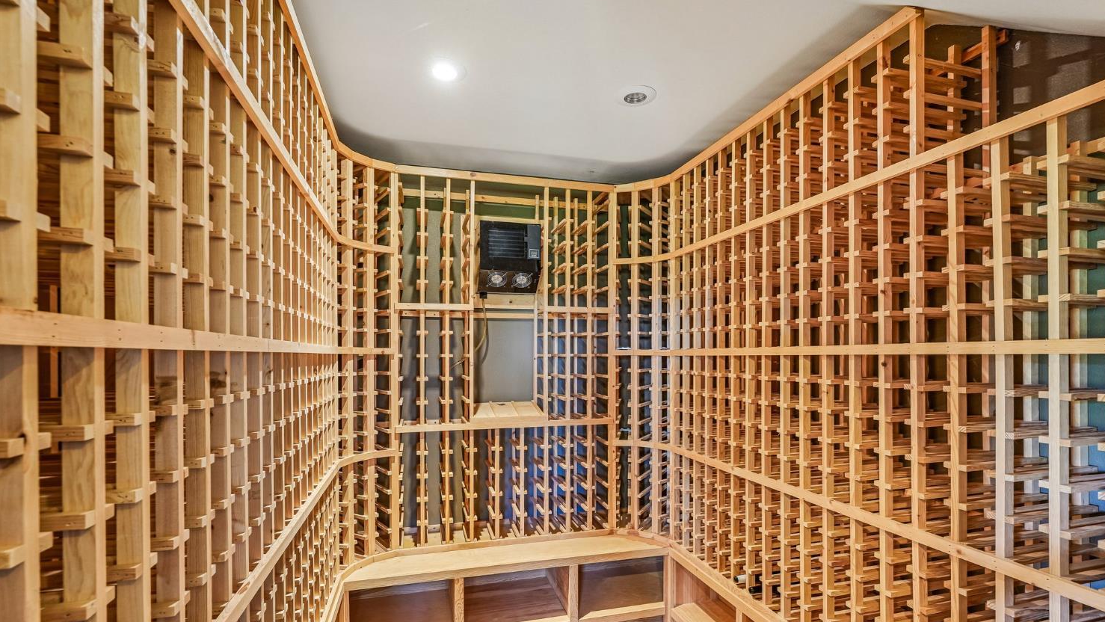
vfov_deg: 63.6
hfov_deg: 95.9
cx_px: 558
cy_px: 361
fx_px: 498
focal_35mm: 17
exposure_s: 1/1.67
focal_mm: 16
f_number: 8
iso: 320
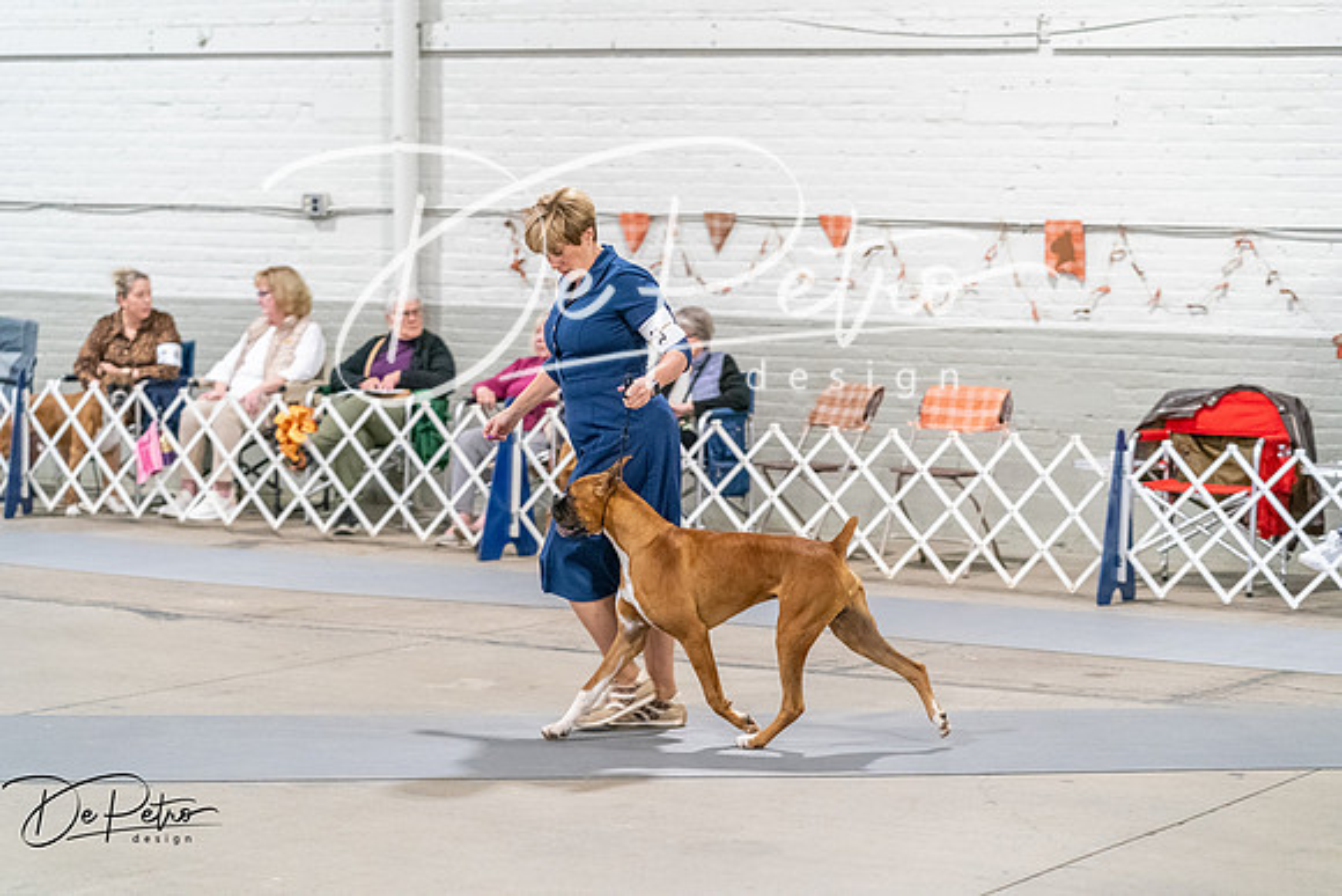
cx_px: 671
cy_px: 448
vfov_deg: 14.4
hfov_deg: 21.5
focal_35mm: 95
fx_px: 3542
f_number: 3.2
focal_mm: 95
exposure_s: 1/250
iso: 6400
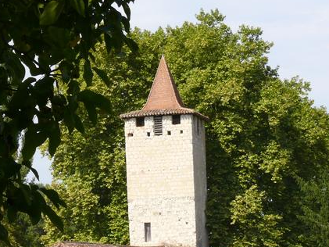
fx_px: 1426
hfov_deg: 13.1
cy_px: 224
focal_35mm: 150
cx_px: 64
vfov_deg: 9.8
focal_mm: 16.6
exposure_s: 1/400
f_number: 7.1
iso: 200
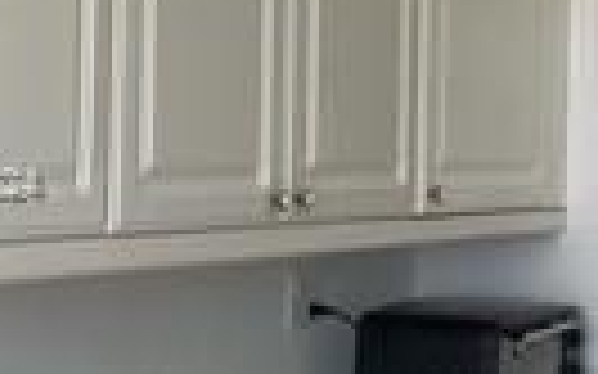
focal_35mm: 133
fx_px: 2167
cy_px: 185
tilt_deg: -2.0
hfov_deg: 15.4
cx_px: 602
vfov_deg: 9.8
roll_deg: -1.3
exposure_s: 1/175
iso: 32
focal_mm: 5.1
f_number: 1.6
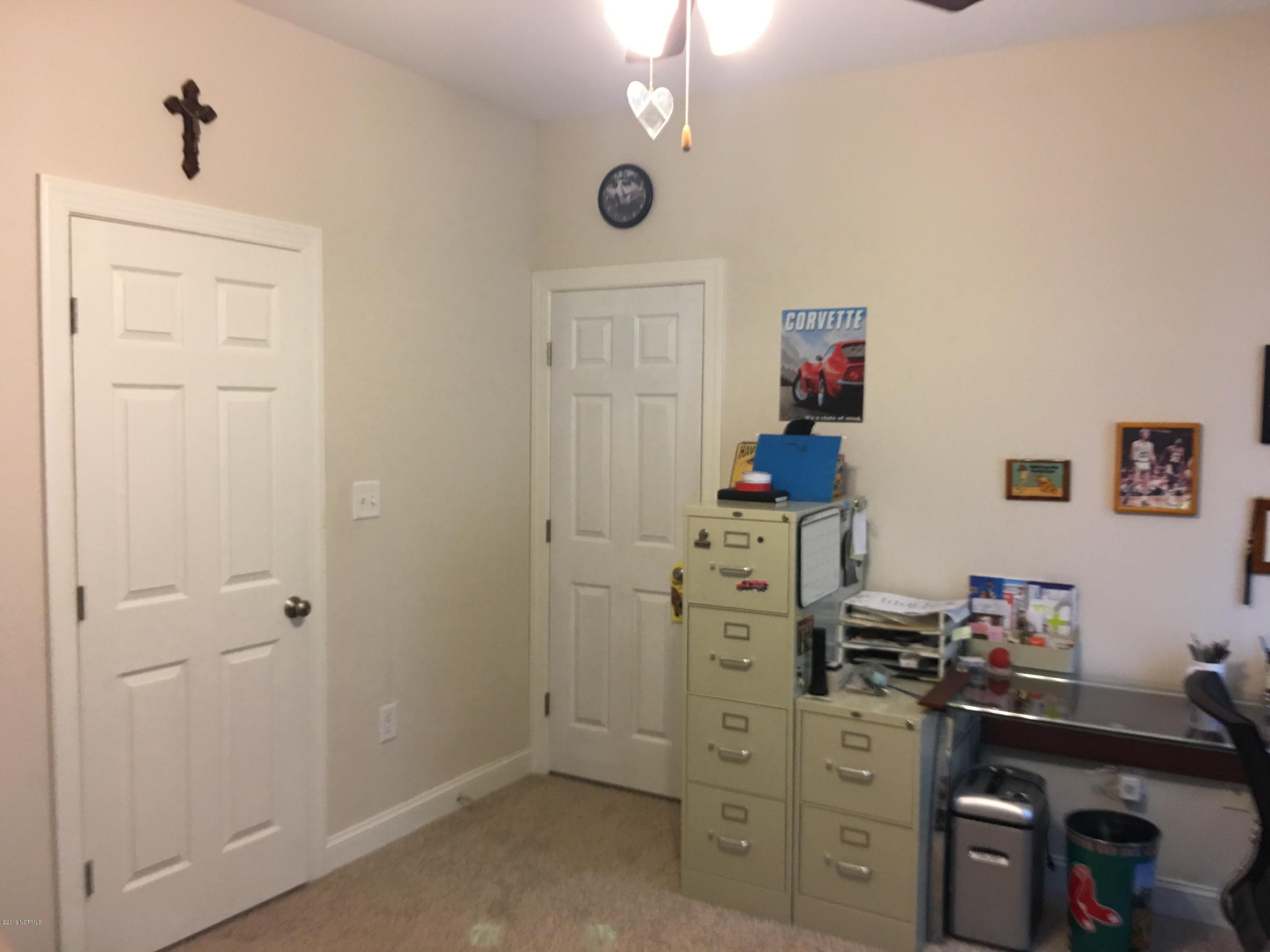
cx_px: 635
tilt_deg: -1.2
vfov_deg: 48.2
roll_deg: -1.7
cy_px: 476
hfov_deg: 61.7
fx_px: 1064
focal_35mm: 29
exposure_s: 1/17
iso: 64
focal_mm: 4.15
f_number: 2.2
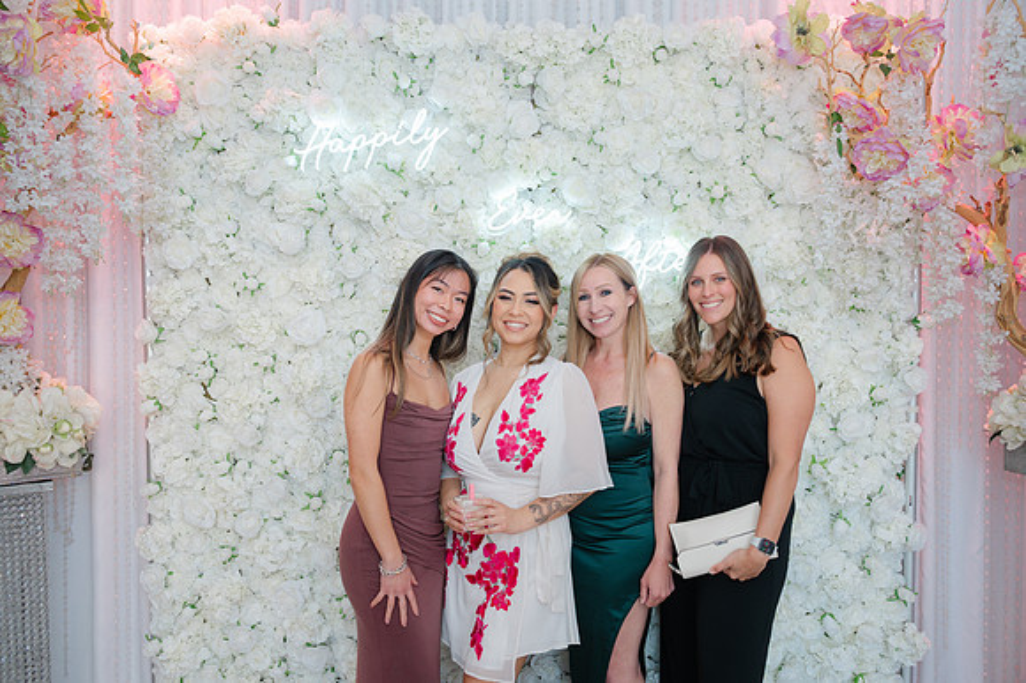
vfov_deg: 46.4
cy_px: 342
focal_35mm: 28
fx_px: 798
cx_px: 513
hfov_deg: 65.5
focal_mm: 28
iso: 800
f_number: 4
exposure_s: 1/125
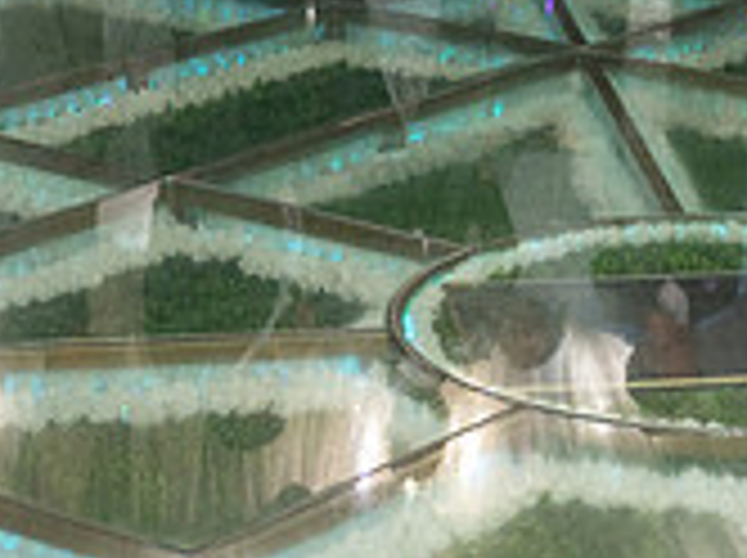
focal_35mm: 148
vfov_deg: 9.7
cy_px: -308
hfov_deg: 13.1
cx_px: 837
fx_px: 3189
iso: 1000
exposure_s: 1/160
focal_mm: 44
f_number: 3.2
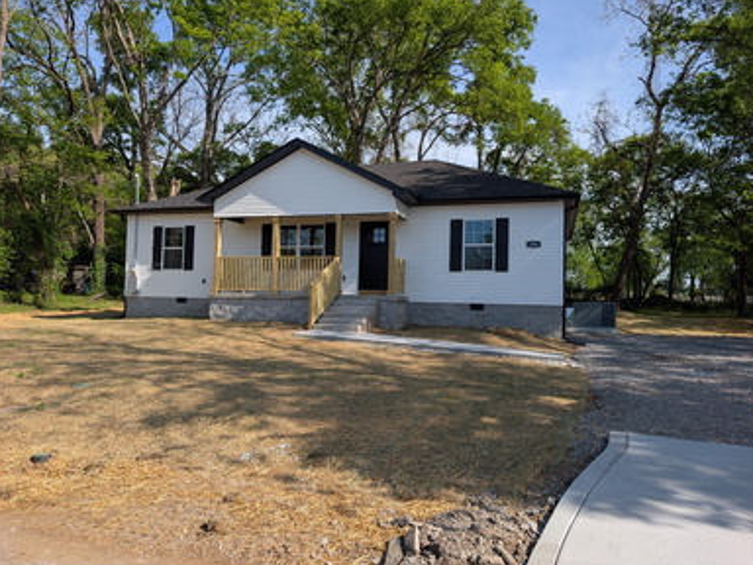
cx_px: 371
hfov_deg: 69.4
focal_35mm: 25
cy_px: 287
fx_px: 544
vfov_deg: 54.9
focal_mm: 6.9
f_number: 1.68
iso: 21
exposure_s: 1/867
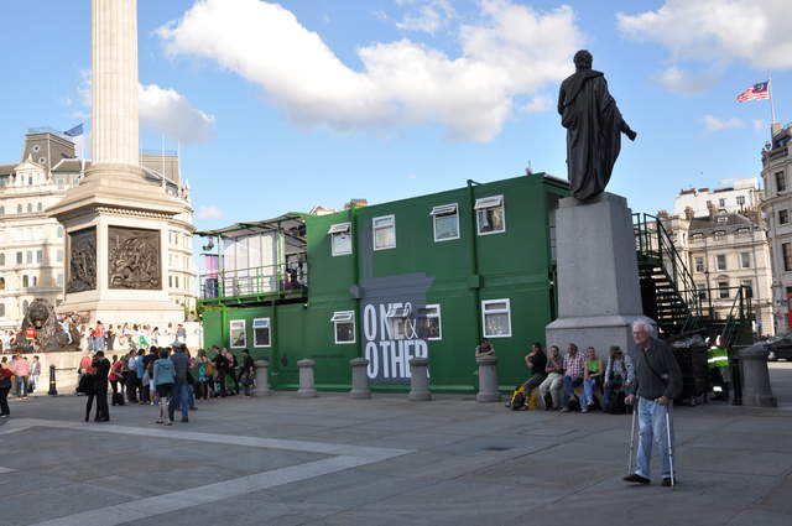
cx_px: 396
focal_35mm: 33
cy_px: 263
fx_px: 725
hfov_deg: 57.3
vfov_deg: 39.9
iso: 200
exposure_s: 1/200
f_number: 9
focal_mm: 22
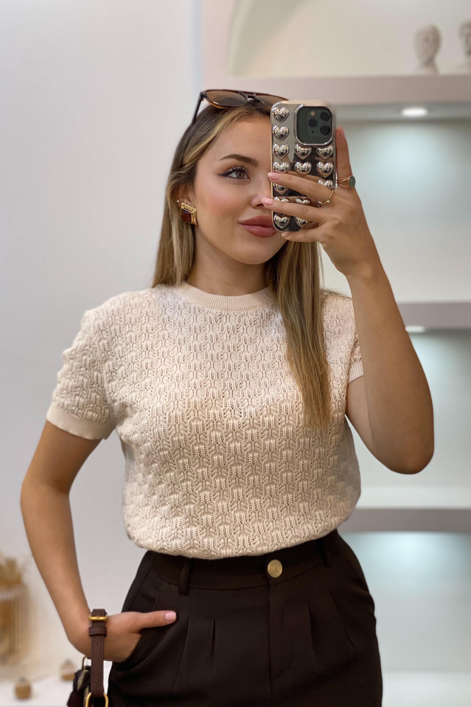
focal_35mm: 55
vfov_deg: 36.2
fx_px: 1079
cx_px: 236
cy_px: 354
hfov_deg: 24.6
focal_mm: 6
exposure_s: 1/100
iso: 80
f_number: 2
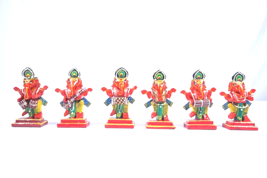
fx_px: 223
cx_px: 134
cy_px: 89
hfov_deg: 61.9
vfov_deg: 43.6
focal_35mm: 30
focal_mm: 30
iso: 250
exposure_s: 1/160
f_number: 16
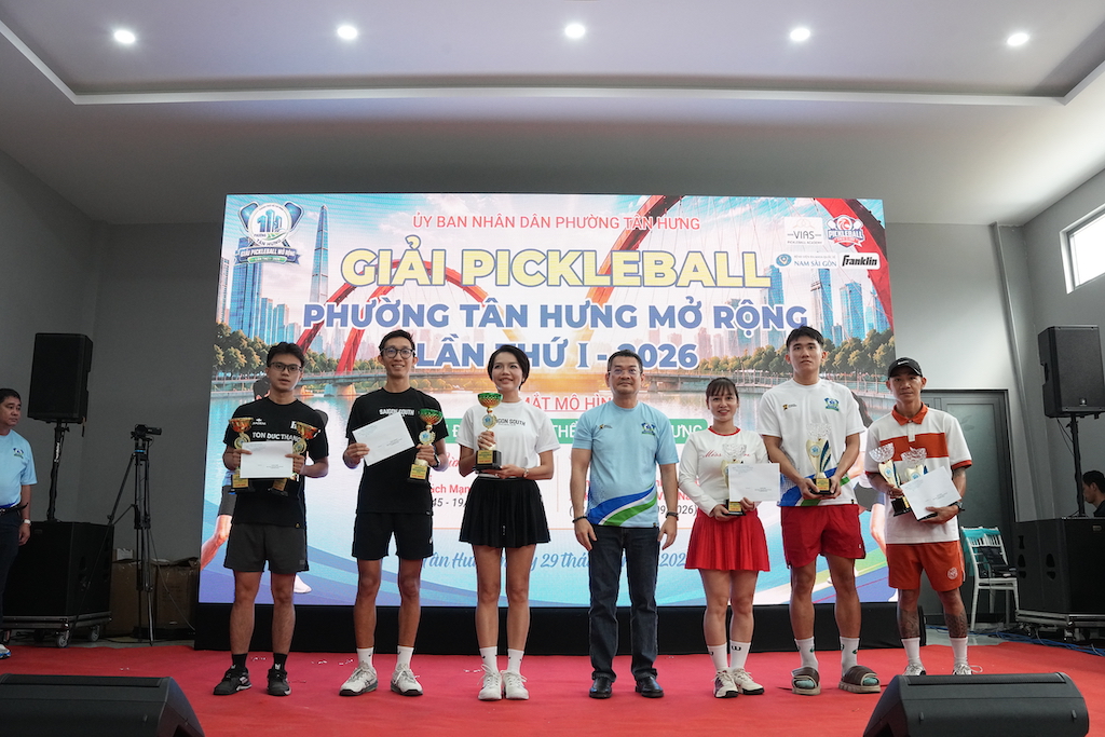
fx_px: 918
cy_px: 368
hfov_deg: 62.1
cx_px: 552
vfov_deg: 43.8
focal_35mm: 30
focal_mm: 29.9
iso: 4000
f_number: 10
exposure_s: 1/100
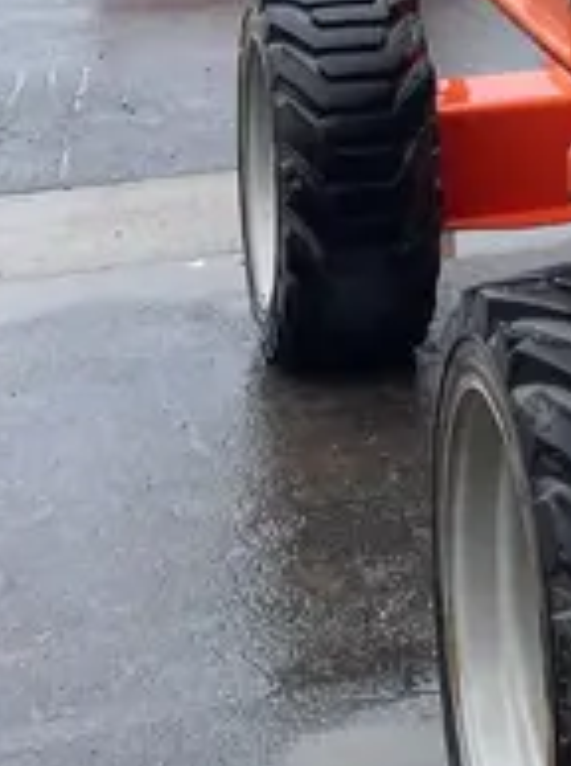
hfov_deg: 13.9
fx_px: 2185
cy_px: -196
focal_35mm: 99
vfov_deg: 18.6
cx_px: 864
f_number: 1.6
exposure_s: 1/666
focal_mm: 4.2
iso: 32
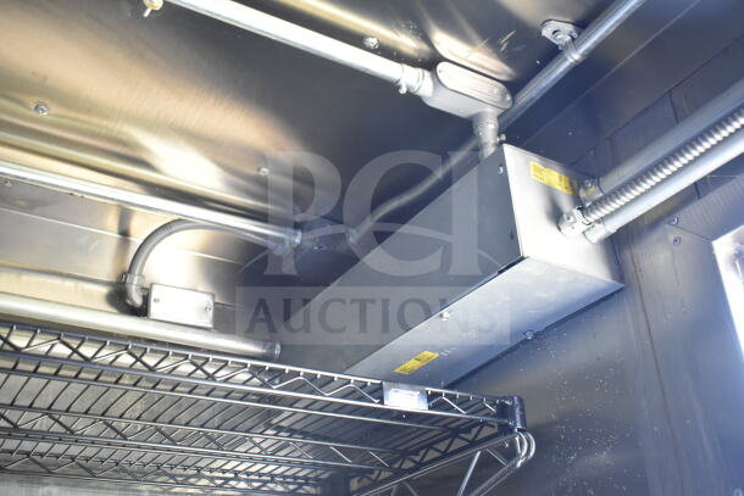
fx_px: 806
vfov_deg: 34.2
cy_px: 248
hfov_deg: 49.5
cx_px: 372
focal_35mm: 39
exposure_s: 1/40
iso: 2000
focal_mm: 26
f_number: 4
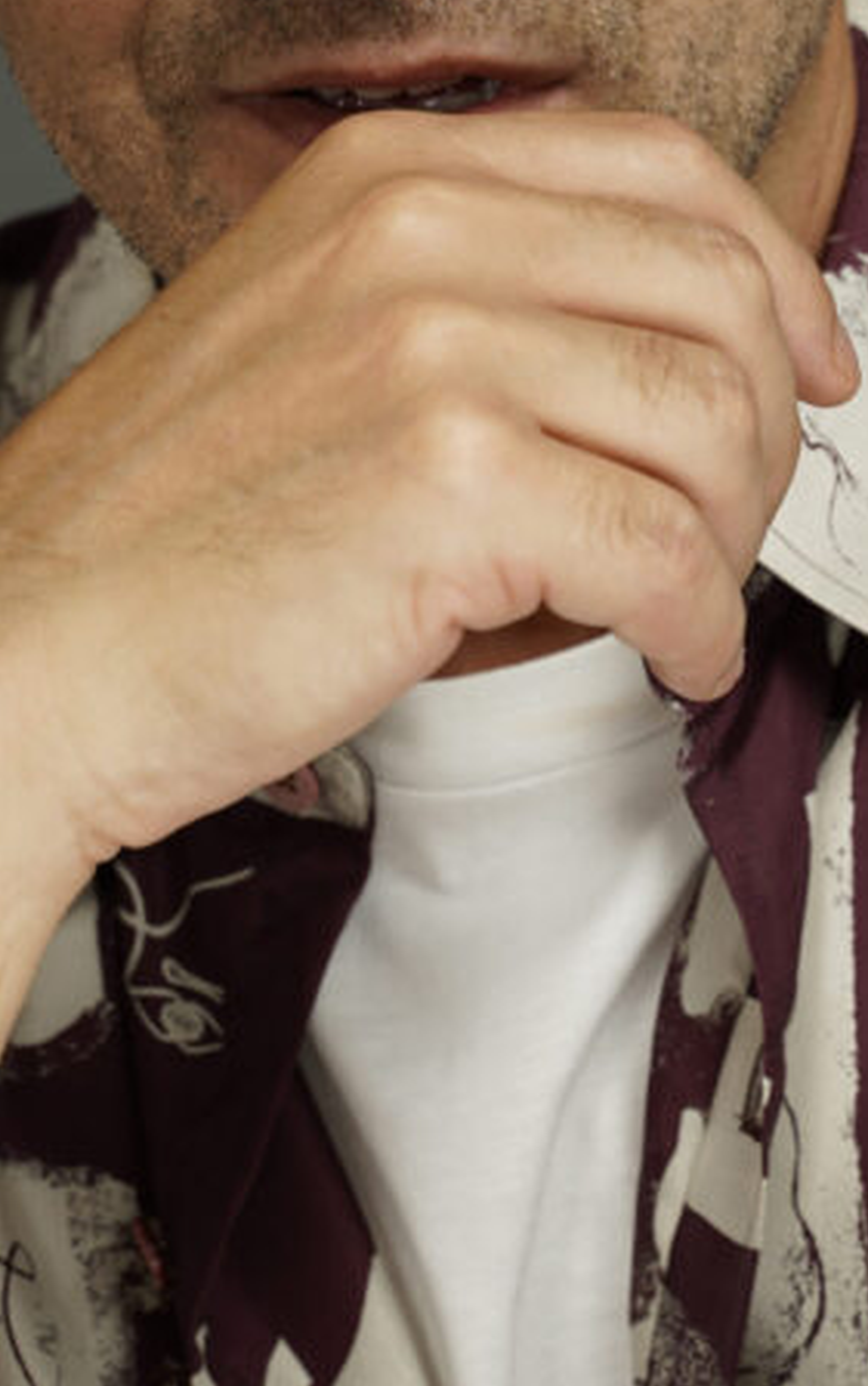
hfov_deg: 7.2
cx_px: 442
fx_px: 6920
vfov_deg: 11.4
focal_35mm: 183
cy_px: 228
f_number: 6.3
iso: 160
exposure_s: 1/125
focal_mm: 70
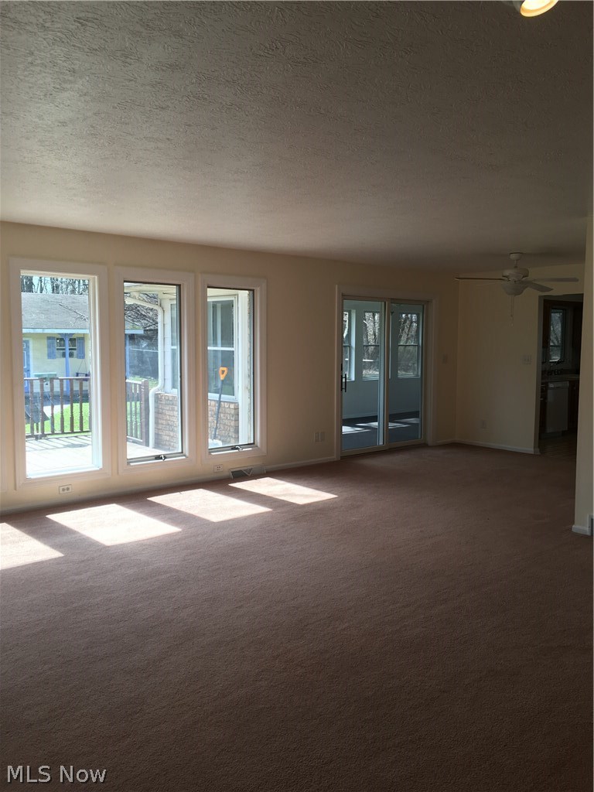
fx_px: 664
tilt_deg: -5.2
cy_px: 396
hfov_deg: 48.2
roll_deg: -0.5
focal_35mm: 29
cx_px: 297
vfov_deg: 61.7
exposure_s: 1/123
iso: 25
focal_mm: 4.15
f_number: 2.2
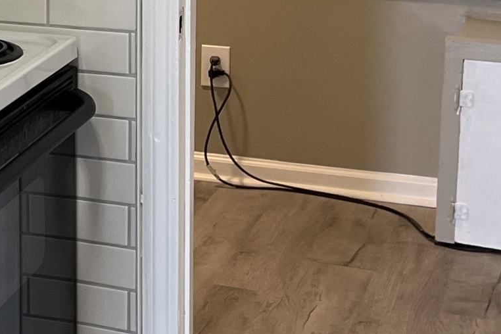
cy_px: -58
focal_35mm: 109
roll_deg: +2.6
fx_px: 1517
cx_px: -245
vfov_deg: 12.3
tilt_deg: -8.8
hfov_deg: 17.0
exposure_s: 1/60
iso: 100
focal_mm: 5.1
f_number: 1.6
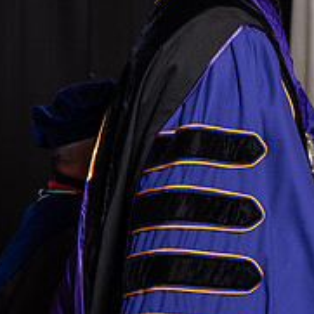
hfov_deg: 7.5
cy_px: -3
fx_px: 2371
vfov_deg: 7.5
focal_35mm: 231
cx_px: 435
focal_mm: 85
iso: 1000
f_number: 5
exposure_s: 1/200
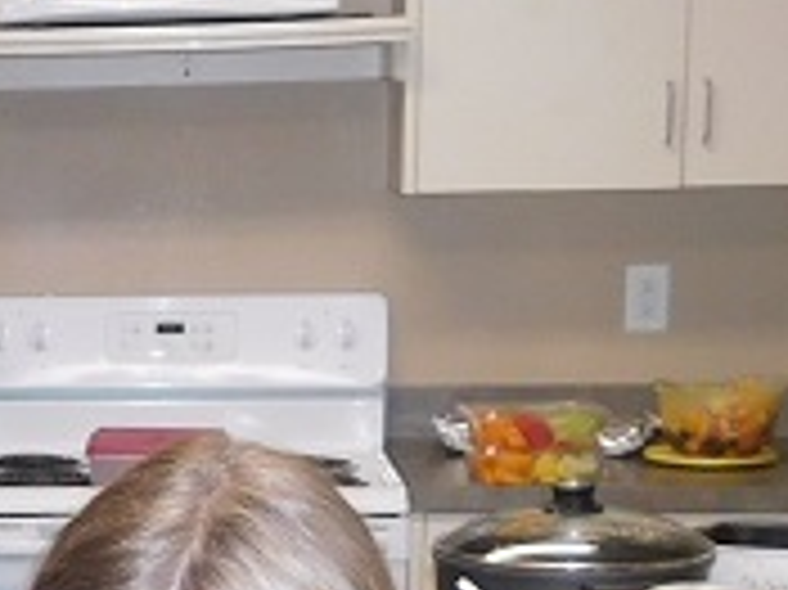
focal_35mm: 121
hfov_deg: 15.2
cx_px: -347
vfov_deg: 11.9
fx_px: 2753
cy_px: 775
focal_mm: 4
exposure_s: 1/30
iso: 200
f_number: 3
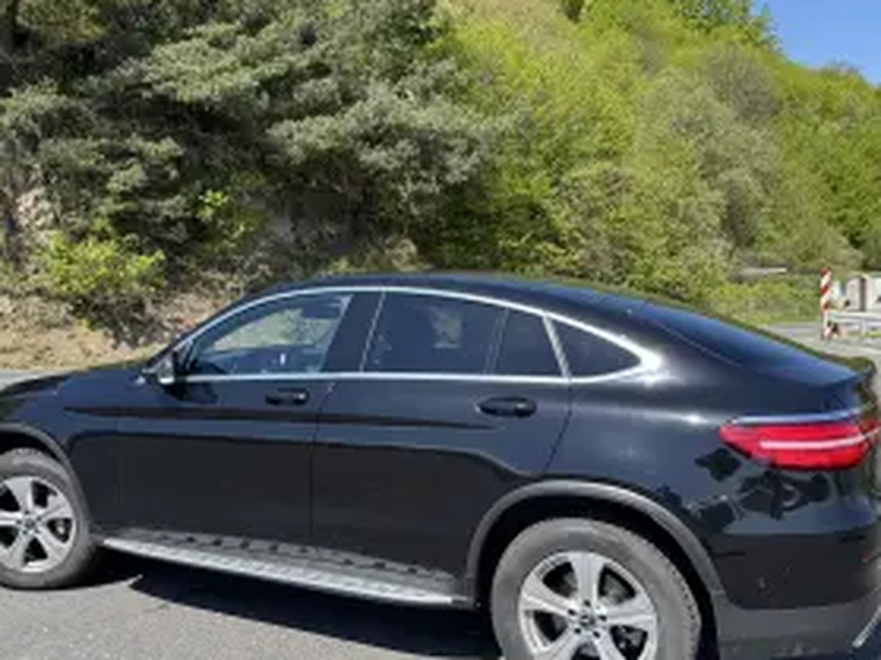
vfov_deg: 45.4
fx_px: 789
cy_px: 316
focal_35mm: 31
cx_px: 429
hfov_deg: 58.4
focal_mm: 6.76
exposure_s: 1/1818
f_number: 1.78
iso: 80
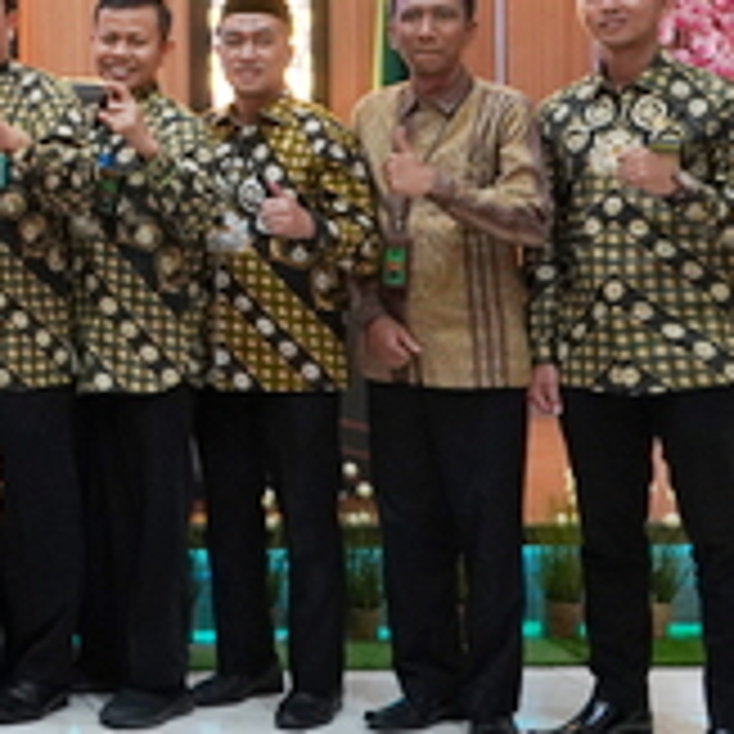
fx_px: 2255
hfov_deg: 16.3
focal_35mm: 94
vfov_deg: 18.1
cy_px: 23
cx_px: -486
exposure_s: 1/160
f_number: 4
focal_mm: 30
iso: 4000
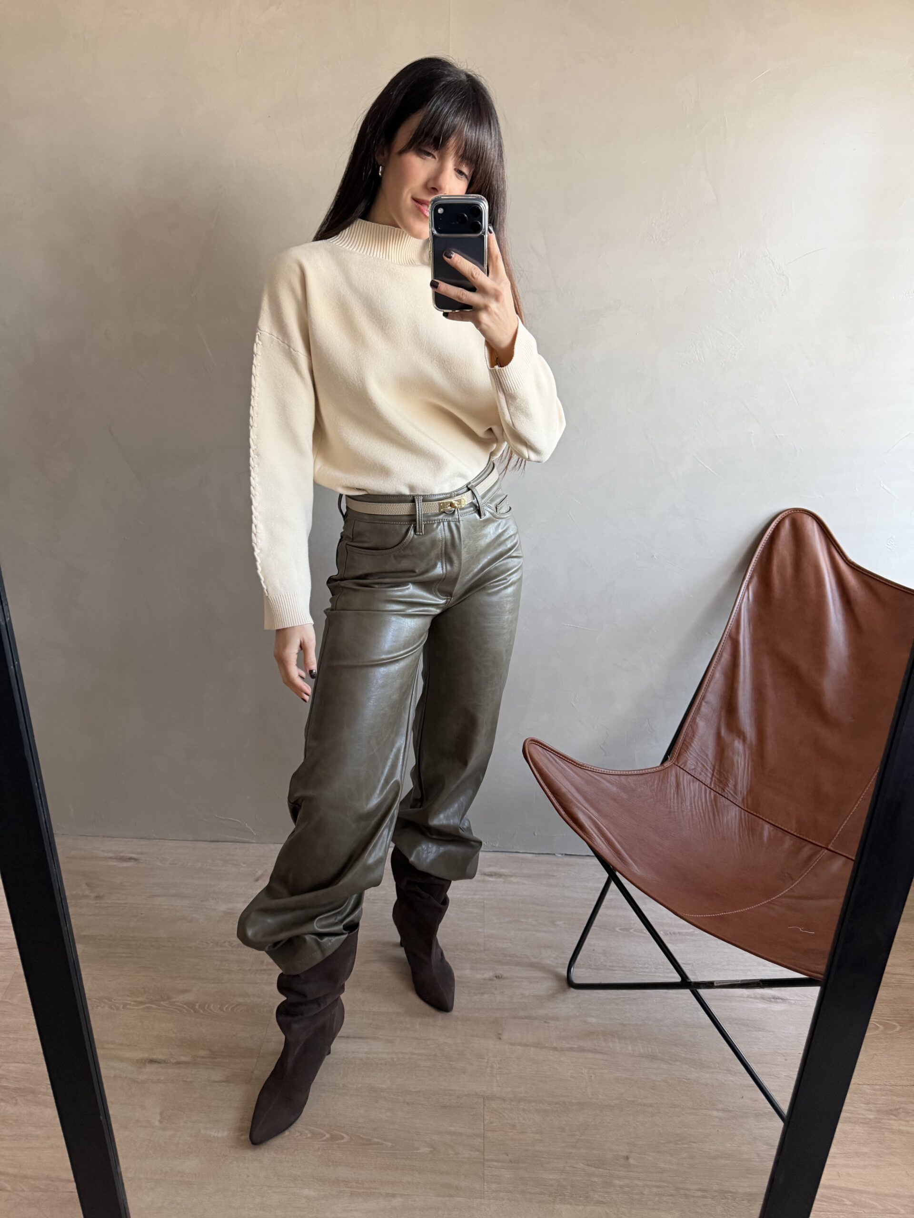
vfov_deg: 71.6
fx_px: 845
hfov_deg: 56.8
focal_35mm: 24
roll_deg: -1.5
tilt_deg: -31.4
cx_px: 457
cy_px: 609
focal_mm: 6.76
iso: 400
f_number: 1.78
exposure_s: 1/60
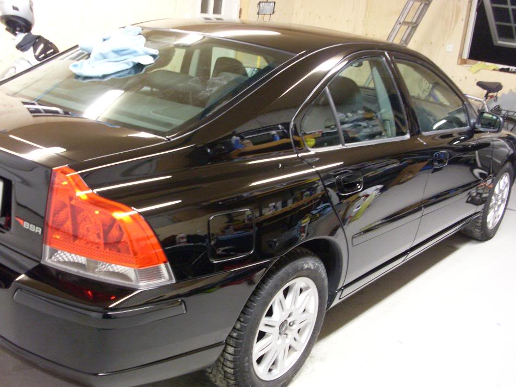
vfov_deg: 35.1
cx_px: 252
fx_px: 611
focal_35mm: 41
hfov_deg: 45.8
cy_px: 192
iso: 200
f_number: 3
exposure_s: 1/8
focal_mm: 6.3
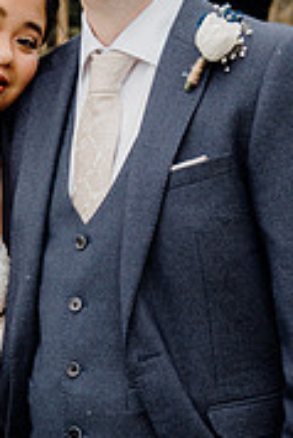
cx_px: 91
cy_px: 285
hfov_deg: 11.8
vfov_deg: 17.6
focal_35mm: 116
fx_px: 1413
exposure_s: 1/160
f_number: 3.5
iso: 640
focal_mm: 31
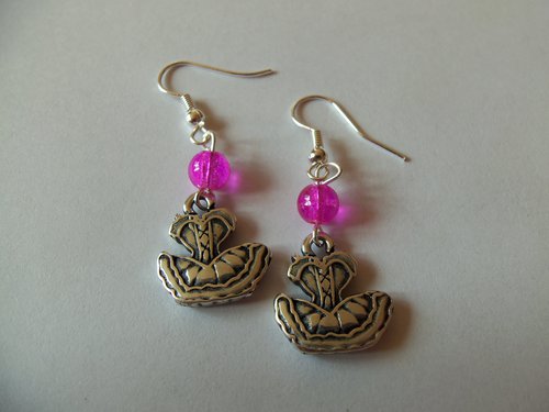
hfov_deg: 61.7
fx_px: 460
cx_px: 274
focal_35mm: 29
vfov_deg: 48.2
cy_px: 206
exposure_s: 1/125
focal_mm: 5.2
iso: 80
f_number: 3.4
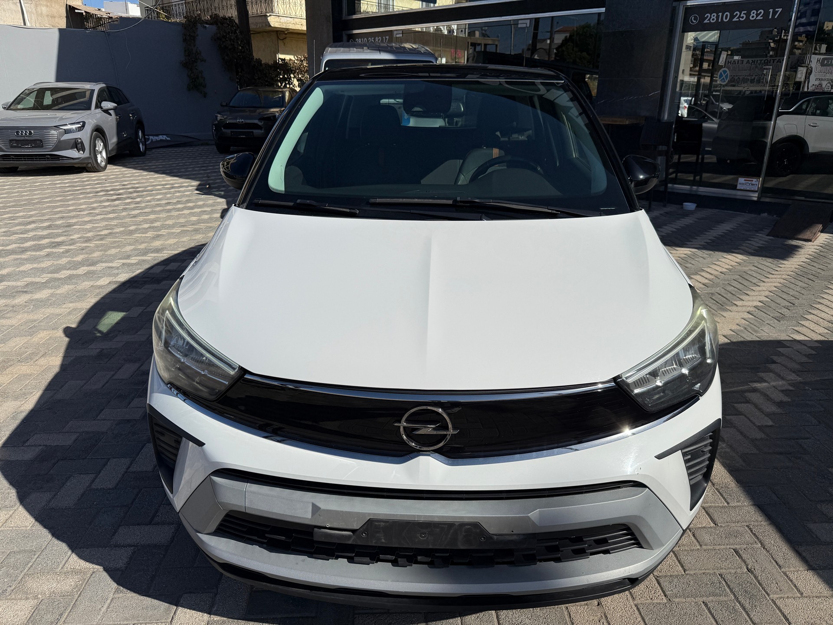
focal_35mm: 24
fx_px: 578
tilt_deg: -19.6
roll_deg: -0.5
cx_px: 416
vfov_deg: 56.8
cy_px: 312
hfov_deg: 71.6
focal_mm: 6.76
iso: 80
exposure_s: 1/14286
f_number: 1.78
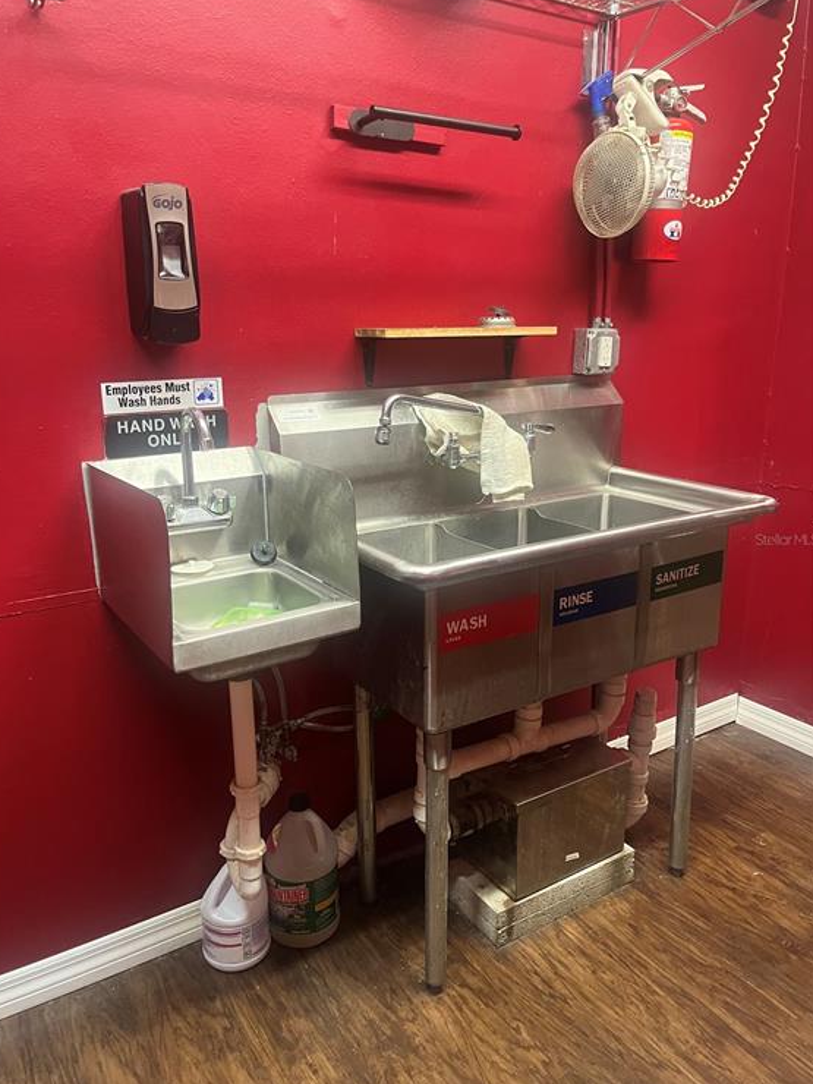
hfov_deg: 51.4
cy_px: 539
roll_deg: +0.3
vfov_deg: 65.3
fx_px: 846
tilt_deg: -16.3
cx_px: 400
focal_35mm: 27
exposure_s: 1/60
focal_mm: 5.1
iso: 400
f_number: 1.6
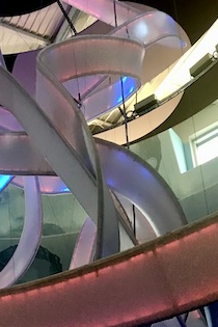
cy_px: 403
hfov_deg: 18.0
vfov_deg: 24.5
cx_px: 2
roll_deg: +1.7
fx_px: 672
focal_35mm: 74
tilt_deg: +22.7
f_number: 1.8
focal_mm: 3.99
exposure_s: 1/20
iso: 40
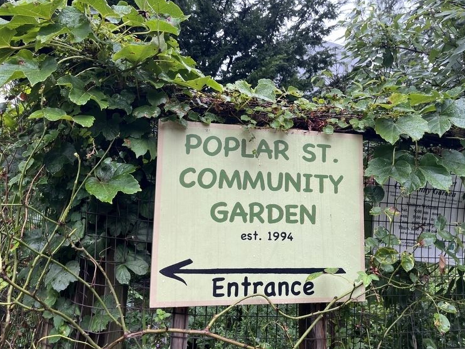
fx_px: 376
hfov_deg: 63.4
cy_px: 172
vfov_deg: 49.7
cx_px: 241
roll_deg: +1.2
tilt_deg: +5.2
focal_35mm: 28
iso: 40
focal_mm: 5.1
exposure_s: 1/176
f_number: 1.6
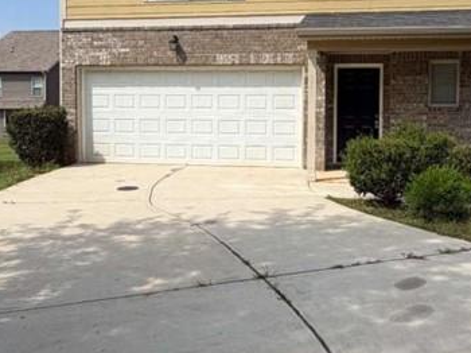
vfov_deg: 34.9
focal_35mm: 41
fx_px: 557
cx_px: 276
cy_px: 127
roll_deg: -0.2
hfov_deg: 45.6
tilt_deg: -0.8
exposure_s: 1/799
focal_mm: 2.22
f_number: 2.2
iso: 20
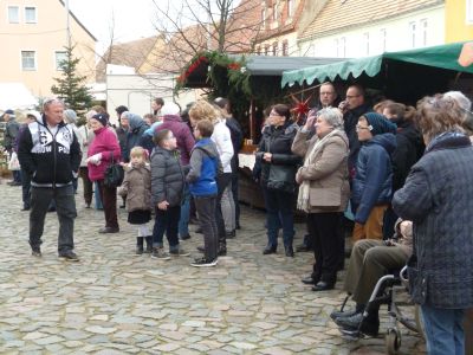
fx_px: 834
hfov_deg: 31.7
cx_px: 236
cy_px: 178
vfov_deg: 24.0
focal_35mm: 61
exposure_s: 1/160
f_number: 4.1
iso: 500
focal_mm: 10.9
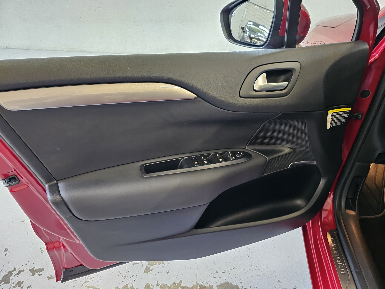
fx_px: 256
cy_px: 144
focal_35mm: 23
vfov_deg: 58.9
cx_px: 192
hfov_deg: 73.9
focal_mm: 6.3
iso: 1250
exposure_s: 1/25
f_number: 1.7
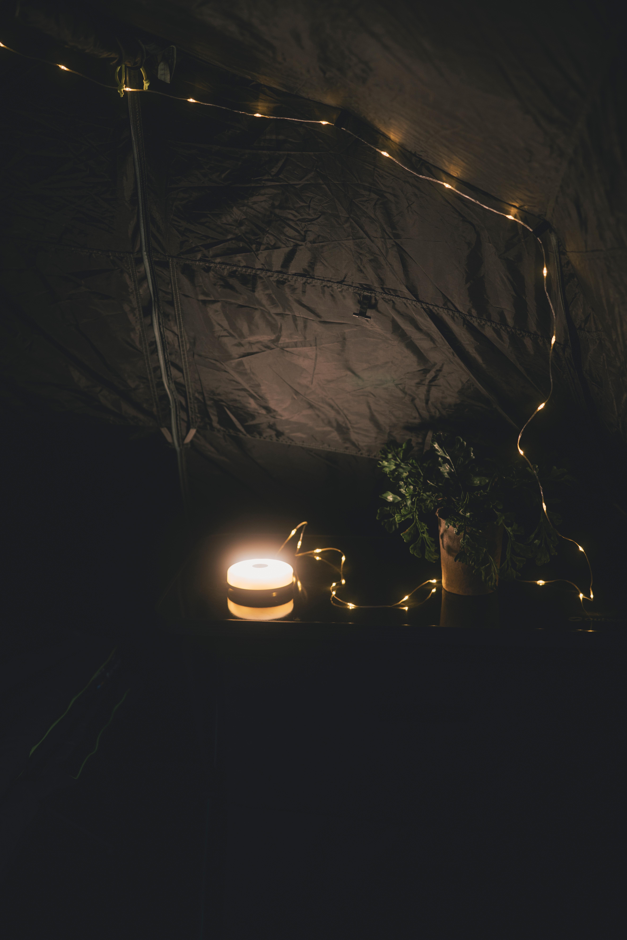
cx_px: 314
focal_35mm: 50
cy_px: 470
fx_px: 1306
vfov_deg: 39.6
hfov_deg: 27.0
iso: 640
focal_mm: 50
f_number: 2.2
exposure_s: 1/50
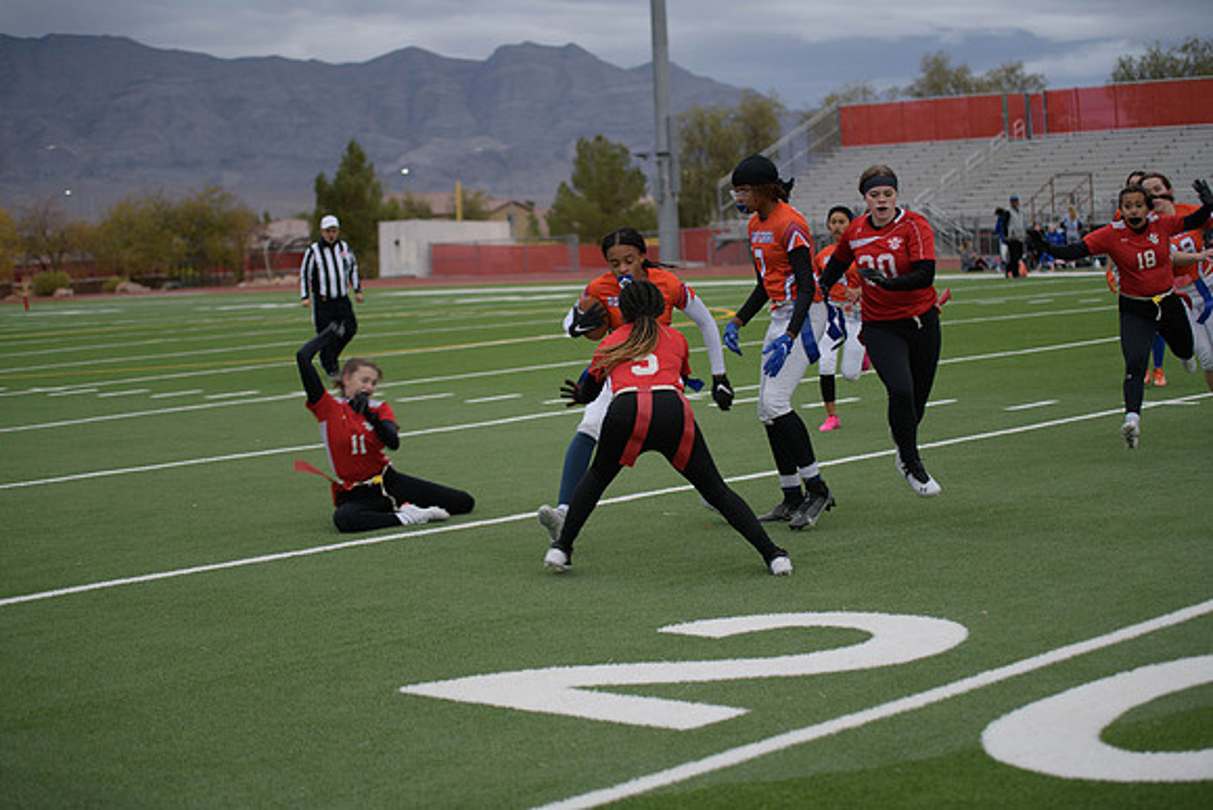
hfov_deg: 28.8
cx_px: 606
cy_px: 405
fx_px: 2359
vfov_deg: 19.5
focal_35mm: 70
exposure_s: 1/200
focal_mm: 70
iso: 180
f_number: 2.8
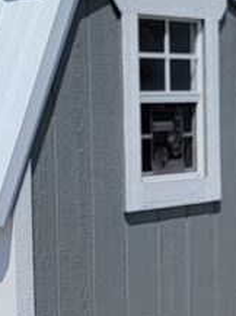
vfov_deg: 14.7
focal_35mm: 133
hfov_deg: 10.9
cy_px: 287
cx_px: -54
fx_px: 1213
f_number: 1.8
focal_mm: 6.7
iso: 16
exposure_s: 1/2953
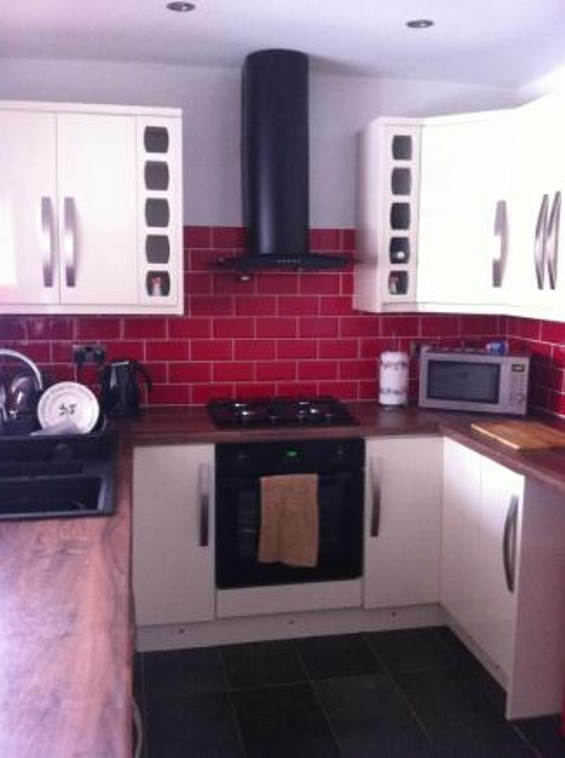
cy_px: 379
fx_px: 764
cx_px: 282
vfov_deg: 52.7
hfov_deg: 40.6
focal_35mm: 35
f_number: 2.8
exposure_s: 1/15
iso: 500
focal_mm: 3.85
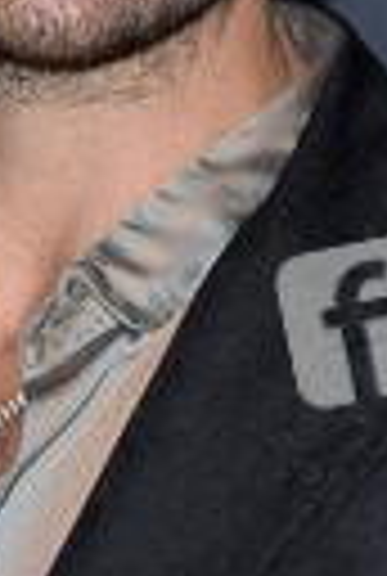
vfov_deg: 6.6
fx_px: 5004
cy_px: 76
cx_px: 101
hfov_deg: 4.4
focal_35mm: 312
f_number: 6.3
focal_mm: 100
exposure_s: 1/250
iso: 250
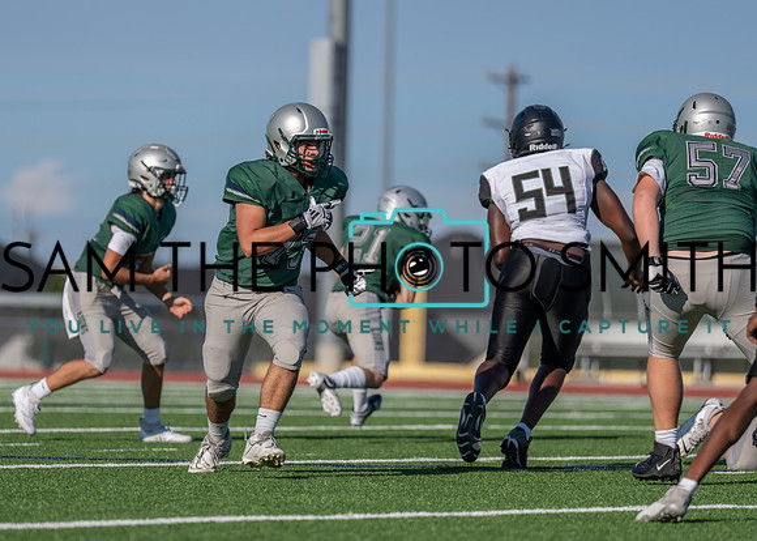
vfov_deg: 5.4
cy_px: 299
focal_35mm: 269
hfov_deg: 7.5
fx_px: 5782
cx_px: 317
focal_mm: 200
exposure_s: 1/3200
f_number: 2.8
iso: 100
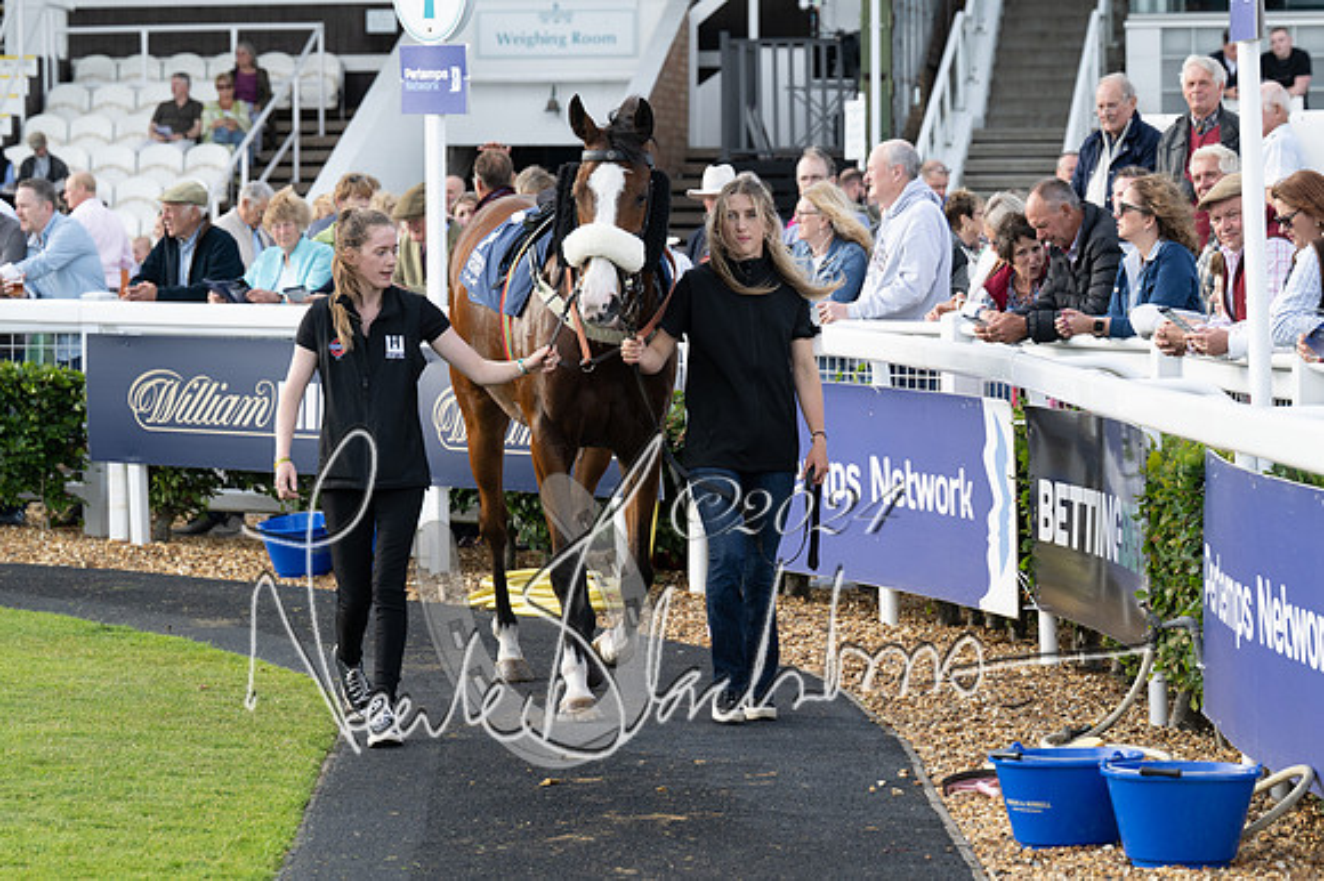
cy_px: 440
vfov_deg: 10.6
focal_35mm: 129
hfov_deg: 15.9
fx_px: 4741
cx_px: 662
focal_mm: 86
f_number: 4
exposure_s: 1/800
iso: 400
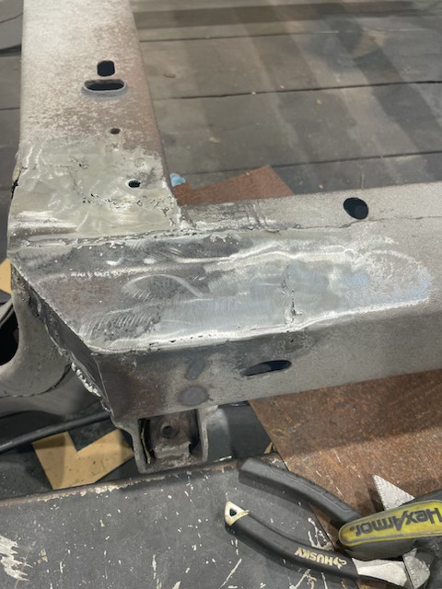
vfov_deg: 67.3
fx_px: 443
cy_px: 294
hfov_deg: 53.1
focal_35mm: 26
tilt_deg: -53.9
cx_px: 221
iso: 64
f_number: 1.6
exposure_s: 1/60
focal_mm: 4.2
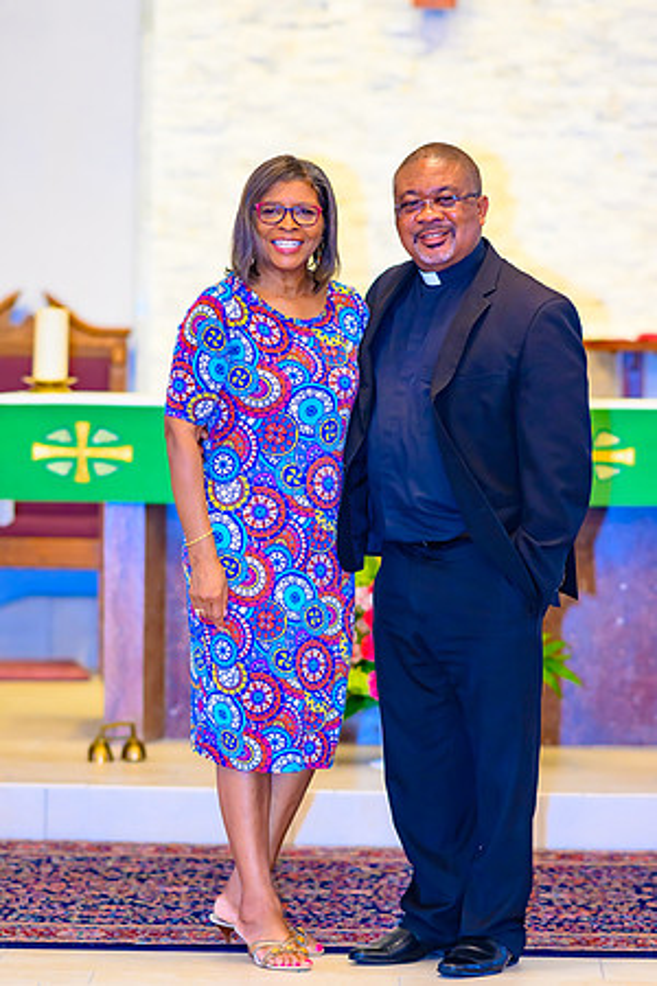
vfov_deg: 13.1
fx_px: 4298
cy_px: 493
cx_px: 328
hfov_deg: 8.7
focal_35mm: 157
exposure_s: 1/80
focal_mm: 105
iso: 560
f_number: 2
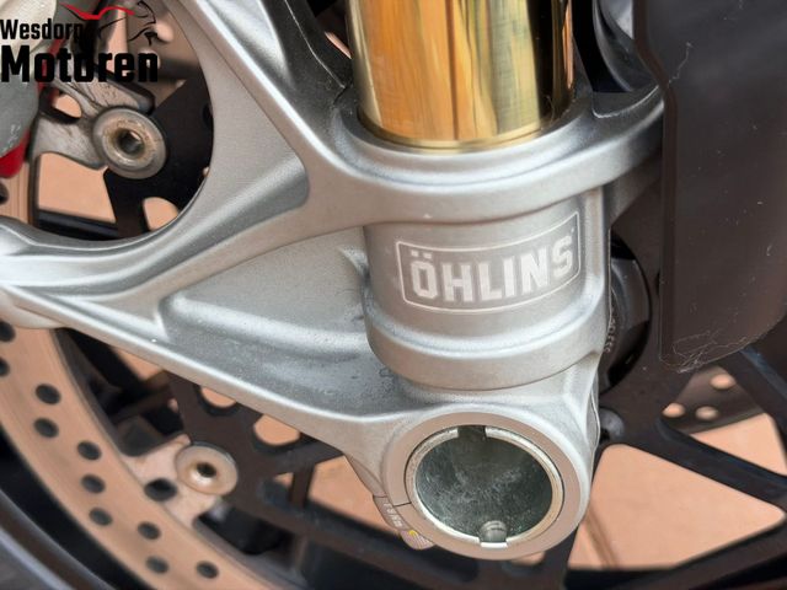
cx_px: 394
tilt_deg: -46.7
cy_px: 295
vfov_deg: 30.3
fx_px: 1091
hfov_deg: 39.7
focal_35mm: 48
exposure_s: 1/1185
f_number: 1.78
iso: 80
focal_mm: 6.76
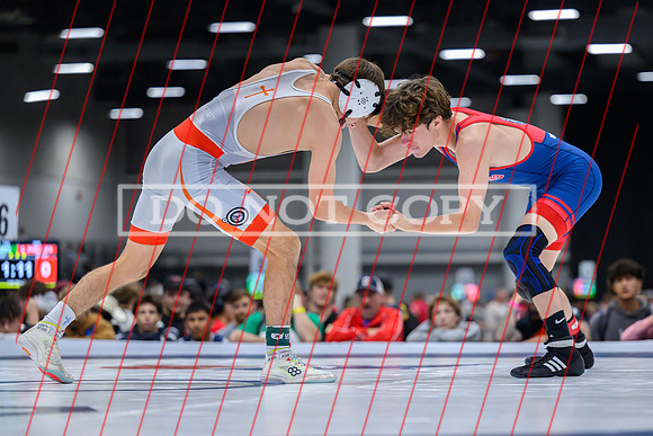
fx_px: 2268
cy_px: 238
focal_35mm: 125
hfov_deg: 16.4
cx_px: 389
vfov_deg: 11.0
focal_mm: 105
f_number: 2.8
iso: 10000
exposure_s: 1/800
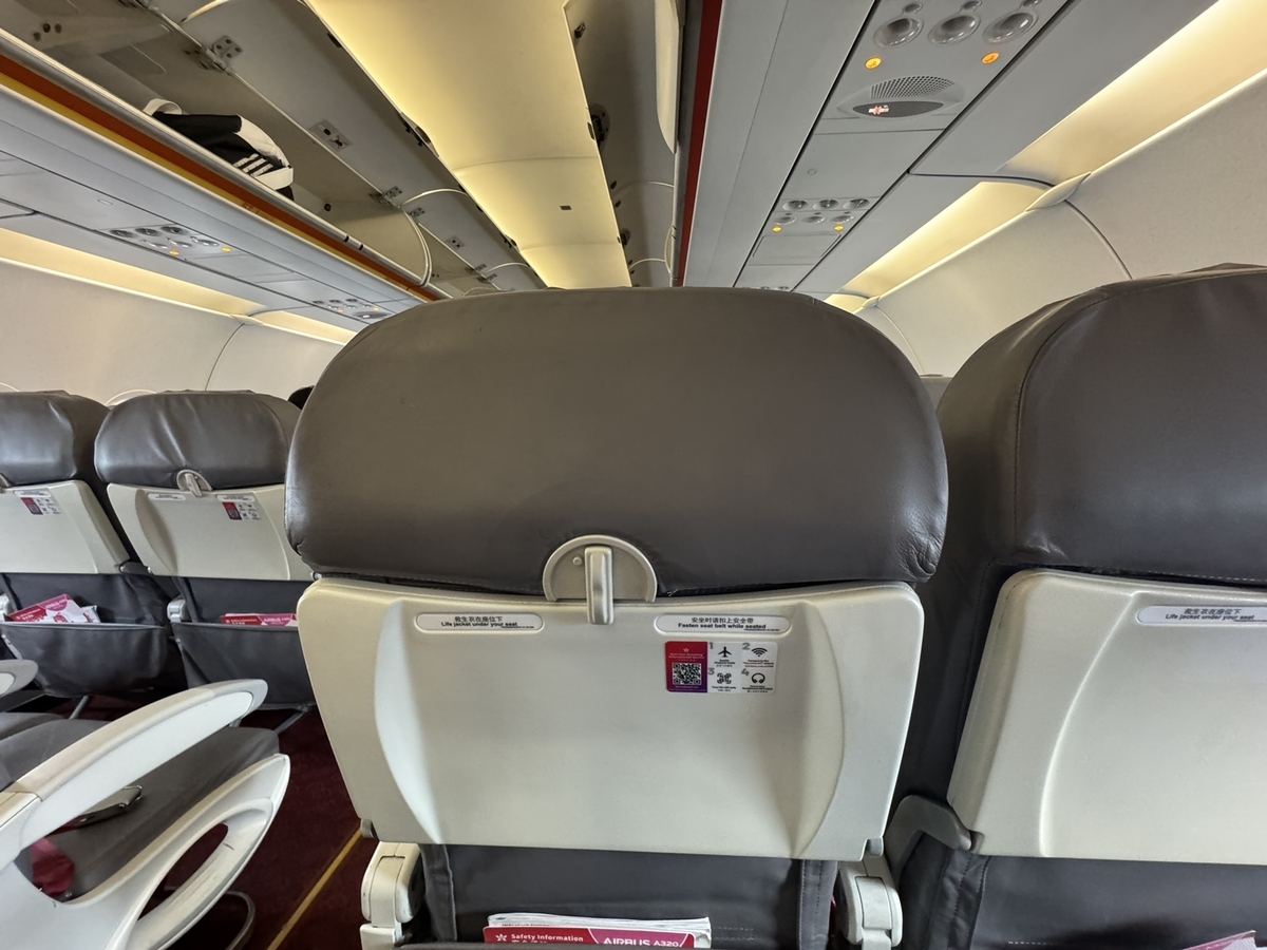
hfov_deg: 102.1
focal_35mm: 14
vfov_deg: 85.7
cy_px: 475
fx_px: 512
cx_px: 634
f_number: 2.2
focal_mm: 2.22
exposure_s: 1/57
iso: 800
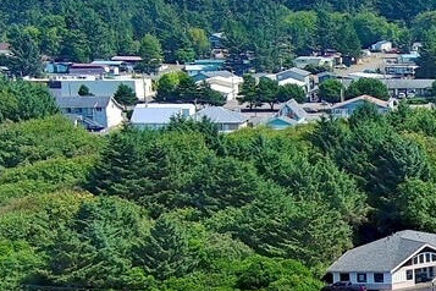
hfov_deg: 13.9
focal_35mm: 138
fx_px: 1671
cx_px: 670
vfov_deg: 9.8
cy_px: 361
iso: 100
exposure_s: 1/1232
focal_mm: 10.57
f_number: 2.8
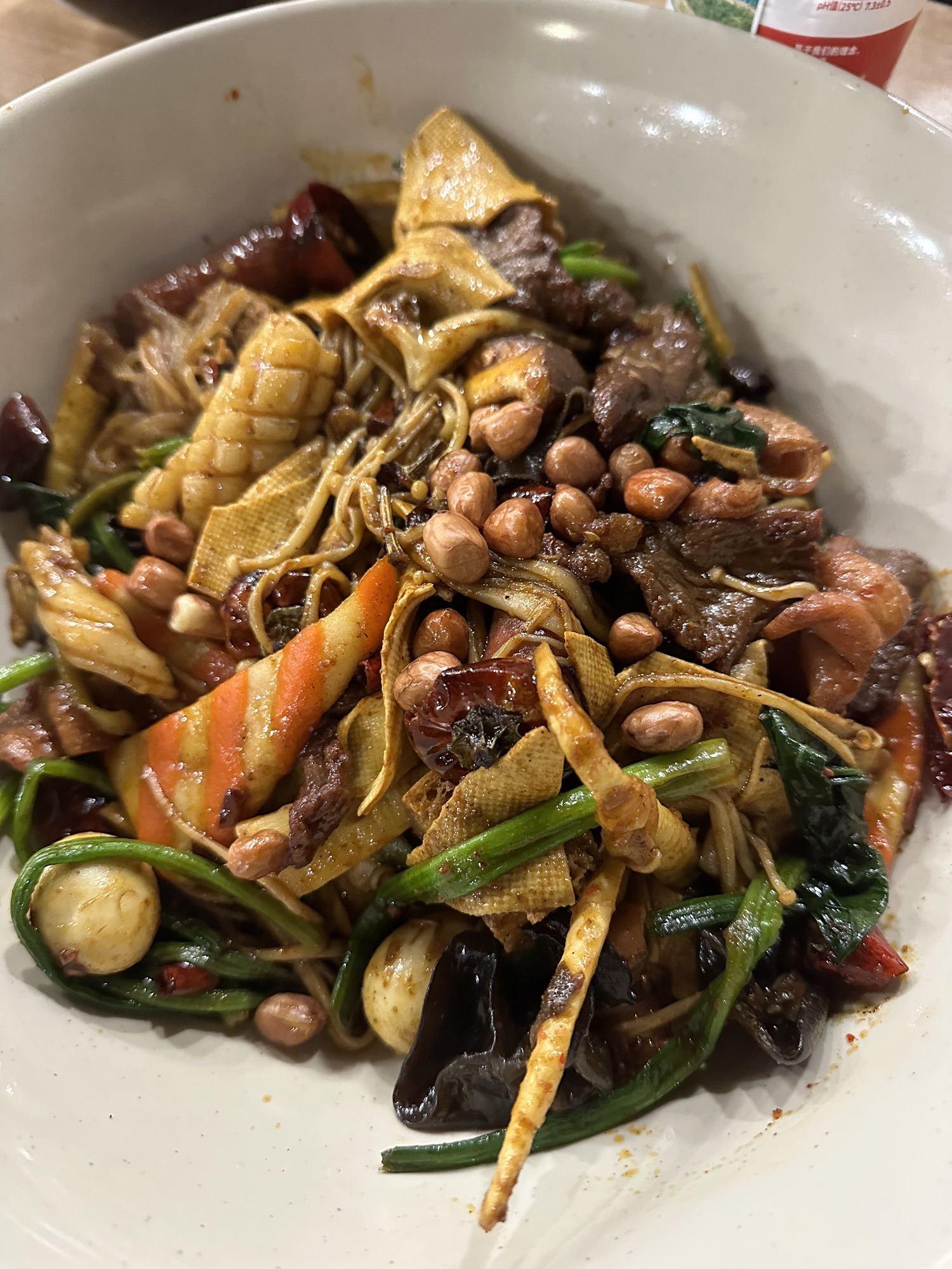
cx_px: 476
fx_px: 880
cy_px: 634
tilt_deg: -64.8
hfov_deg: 56.8
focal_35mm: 24
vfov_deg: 71.6
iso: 1000
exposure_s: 1/50
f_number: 1.78
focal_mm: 6.86
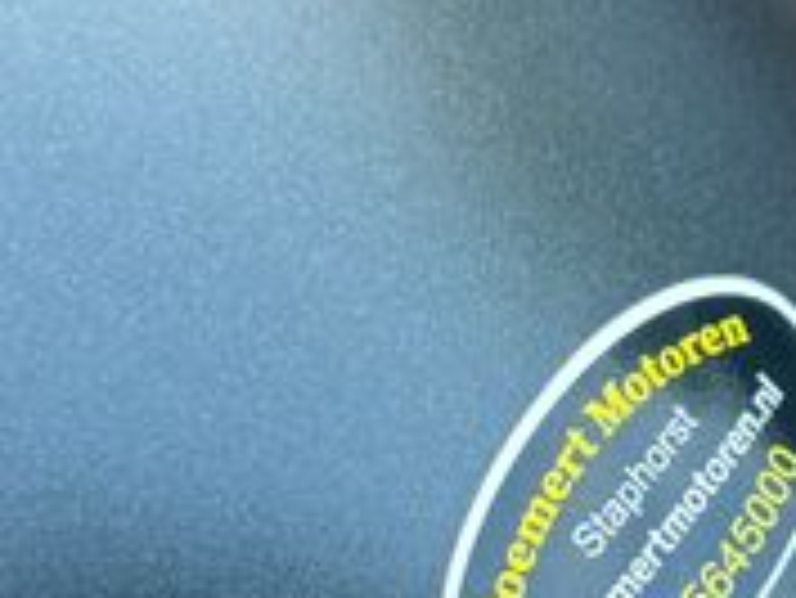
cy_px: 706
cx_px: 540
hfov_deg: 20.8
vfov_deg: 15.2
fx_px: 2163
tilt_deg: -79.2
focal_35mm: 94
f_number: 1.6
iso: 125
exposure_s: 1/121
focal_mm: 5.96
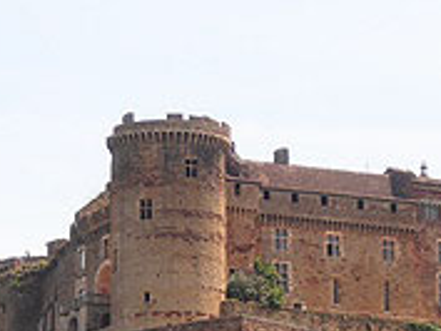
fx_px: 4462
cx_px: 361
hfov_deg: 5.7
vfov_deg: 4.2
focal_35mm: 350
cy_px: 336
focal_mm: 24.39
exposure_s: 1/250
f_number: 5.8
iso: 80
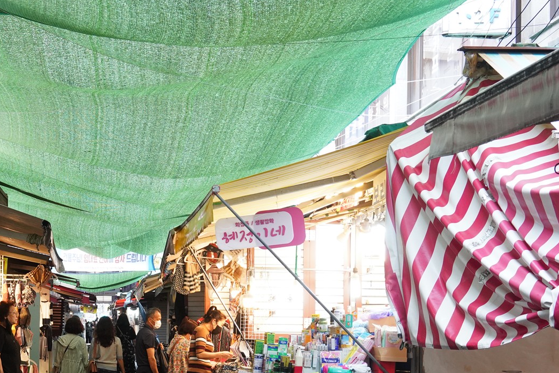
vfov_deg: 19.9
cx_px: 84
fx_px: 1040
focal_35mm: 67
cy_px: 334
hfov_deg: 29.2
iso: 1600
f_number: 6.3
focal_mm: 35
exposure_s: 1/100
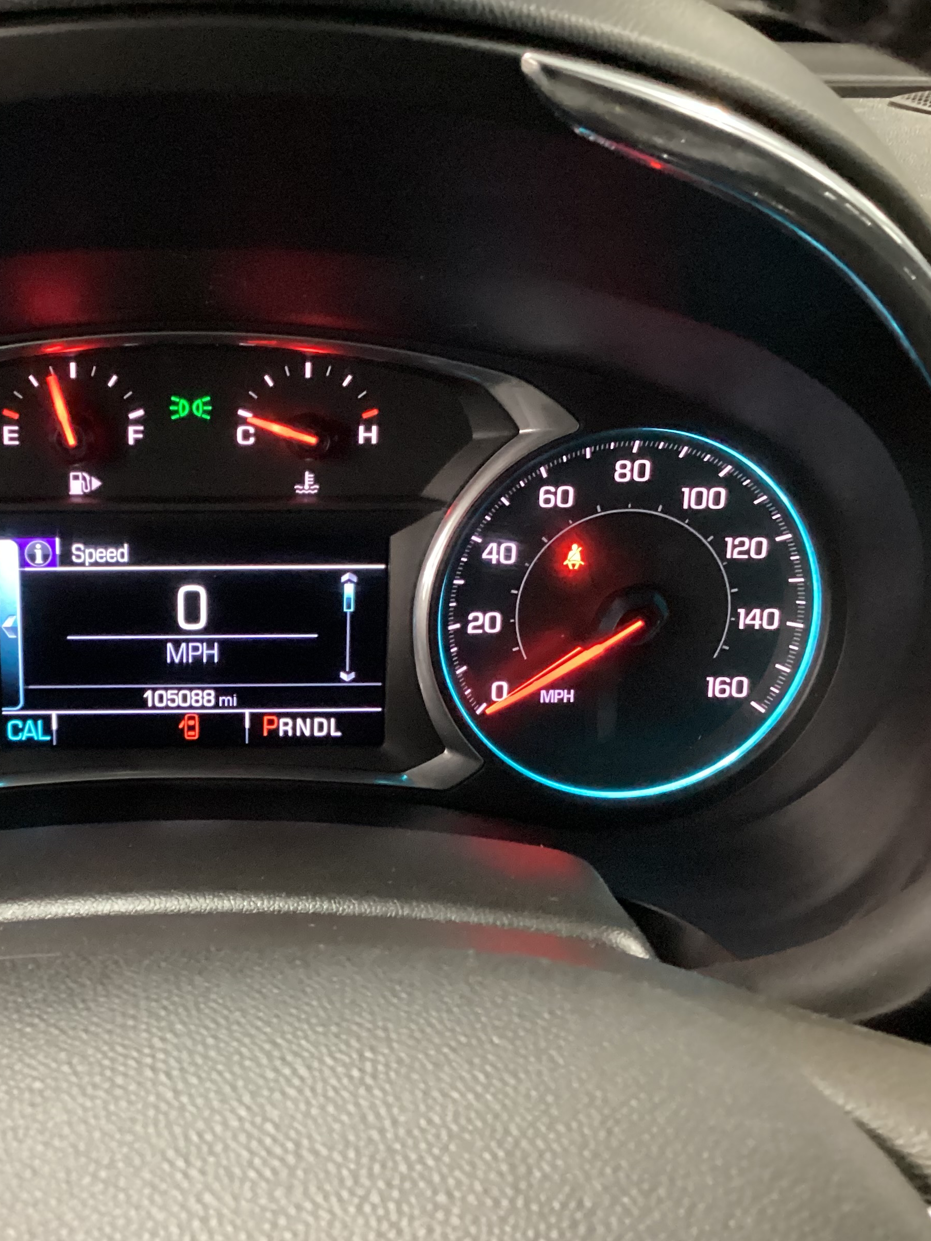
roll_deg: -1.0
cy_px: 628
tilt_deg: -26.6
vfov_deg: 44.8
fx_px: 1506
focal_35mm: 42
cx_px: 216
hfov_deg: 33.6
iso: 640
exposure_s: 1/17
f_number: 2.4
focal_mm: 3.3
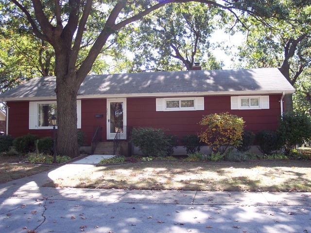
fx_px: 341
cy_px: 116
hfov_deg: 49.0
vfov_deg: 37.7
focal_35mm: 38
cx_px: 156
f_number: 2.8
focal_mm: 8
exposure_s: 1/250
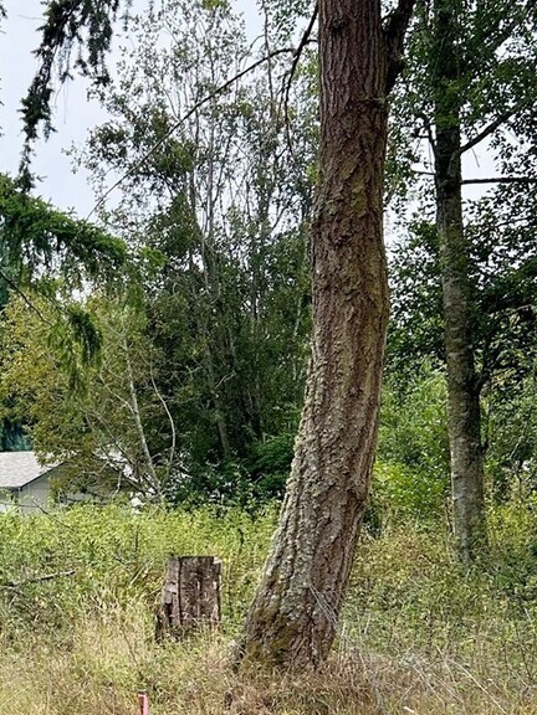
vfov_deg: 29.3
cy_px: 549
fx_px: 1344
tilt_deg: -1.1
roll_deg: -0.2
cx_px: 14
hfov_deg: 21.9
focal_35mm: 65
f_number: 1.5
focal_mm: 5.7
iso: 50
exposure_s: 1/1100
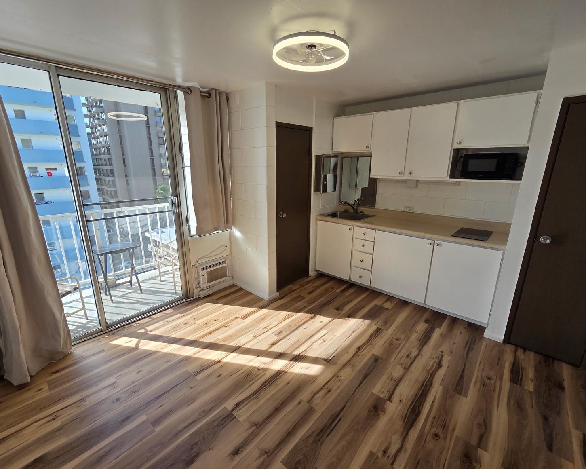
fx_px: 243
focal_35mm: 14
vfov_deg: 88.0
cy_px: 240
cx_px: 285
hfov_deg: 100.7
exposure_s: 1/329
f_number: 2.2
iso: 50
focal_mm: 2.2
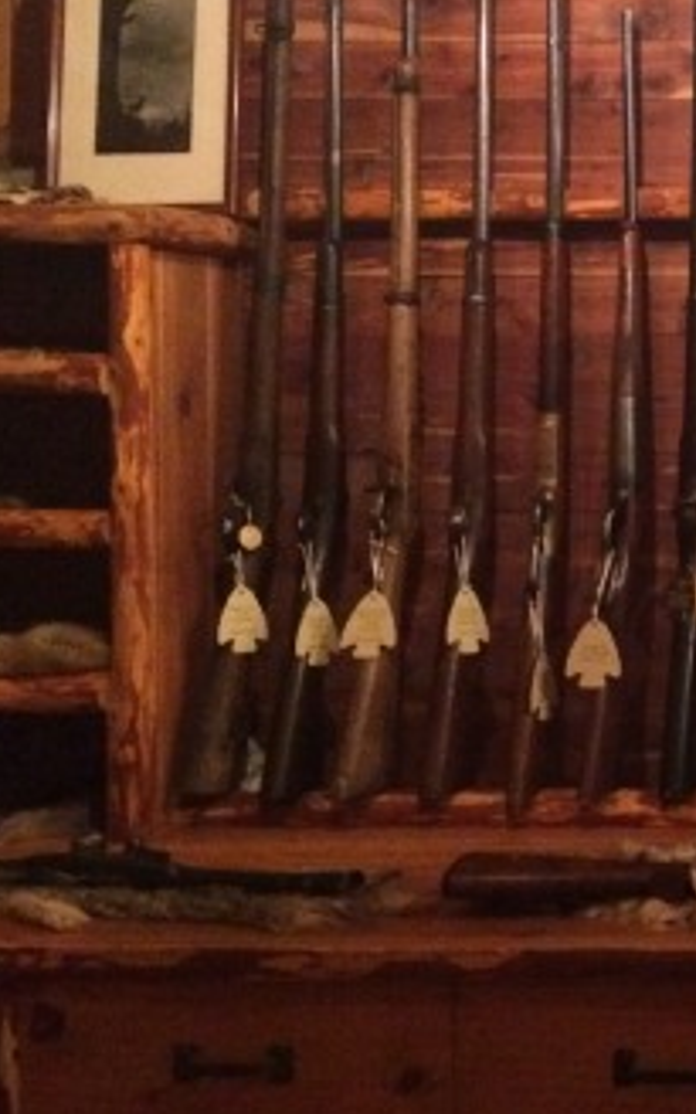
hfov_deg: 19.2
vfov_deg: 33.7
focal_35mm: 60
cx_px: 1008
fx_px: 1821
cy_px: 374
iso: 640
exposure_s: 1/15
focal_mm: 4.15
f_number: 2.2
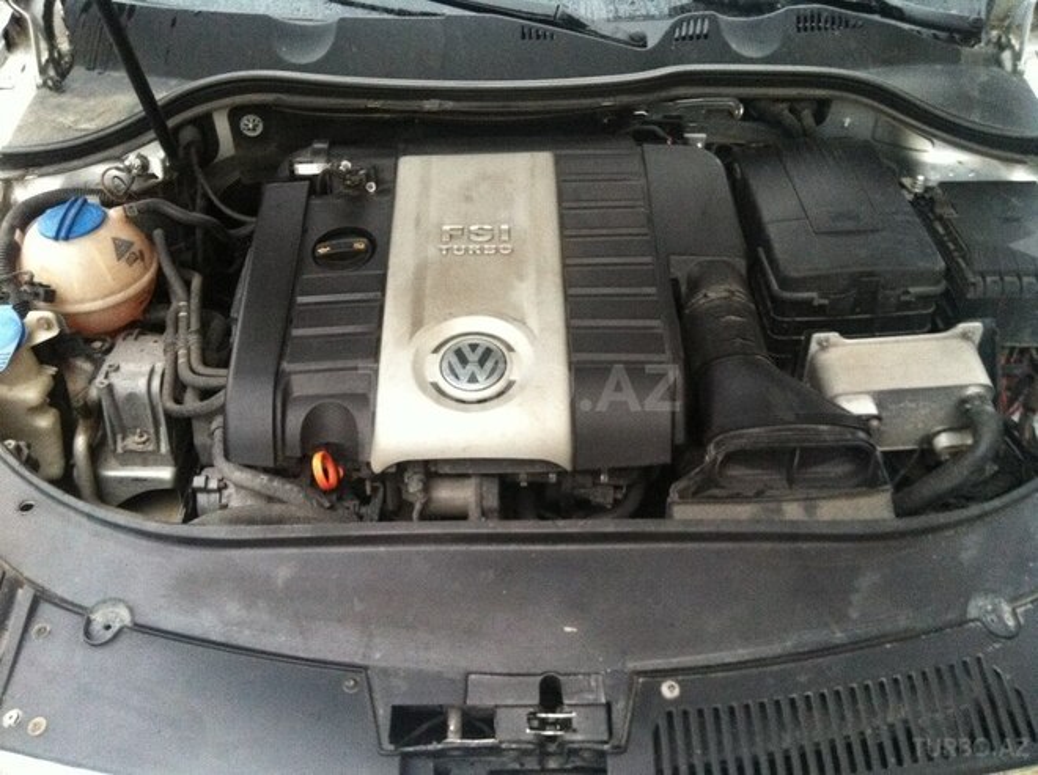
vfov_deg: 40.6
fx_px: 1048
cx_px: 519
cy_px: 388
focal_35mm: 35
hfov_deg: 52.7
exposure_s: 1/15
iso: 500
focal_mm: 3.85
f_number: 2.8
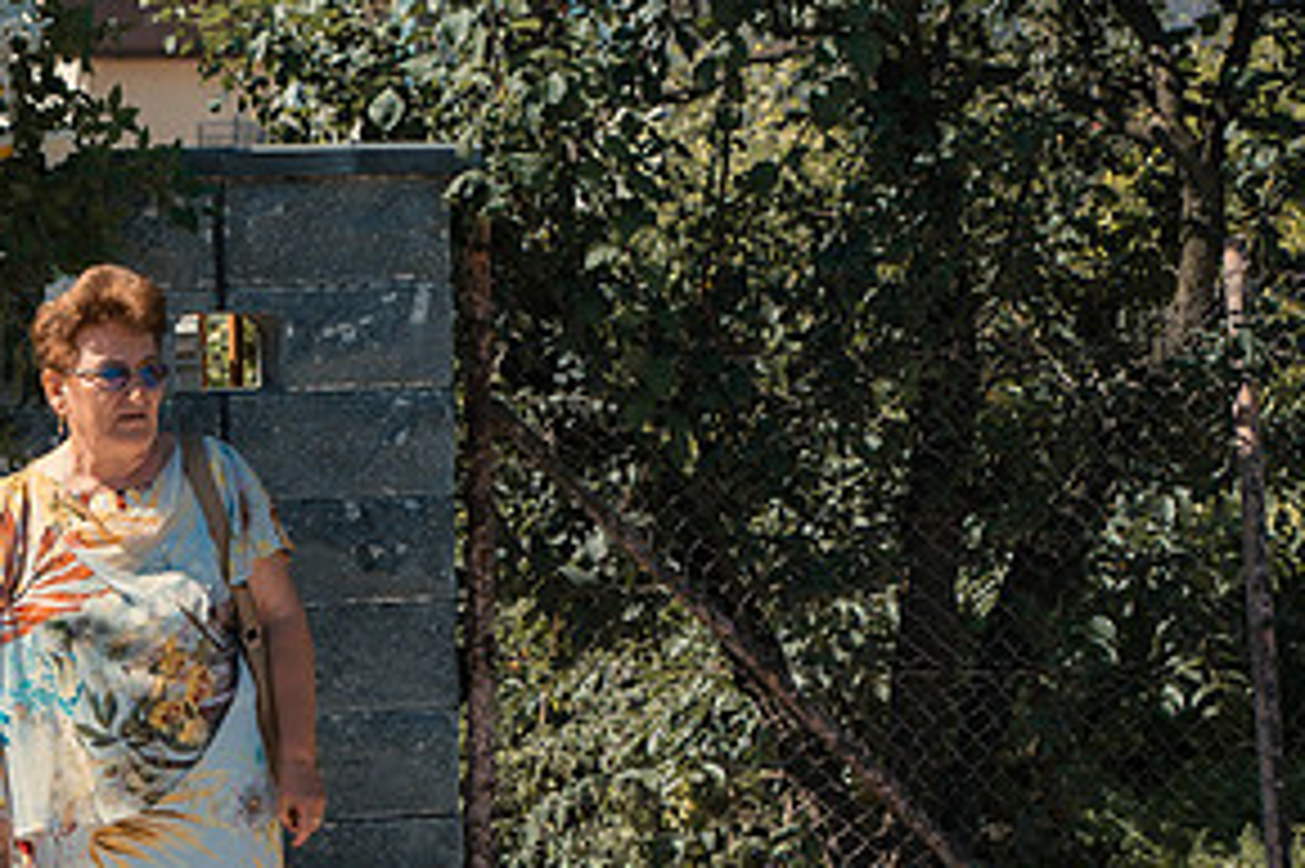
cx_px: 94
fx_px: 3478
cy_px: 580
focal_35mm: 96
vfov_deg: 14.2
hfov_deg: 20.7
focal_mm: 48
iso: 100
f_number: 3.5
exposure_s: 1/500
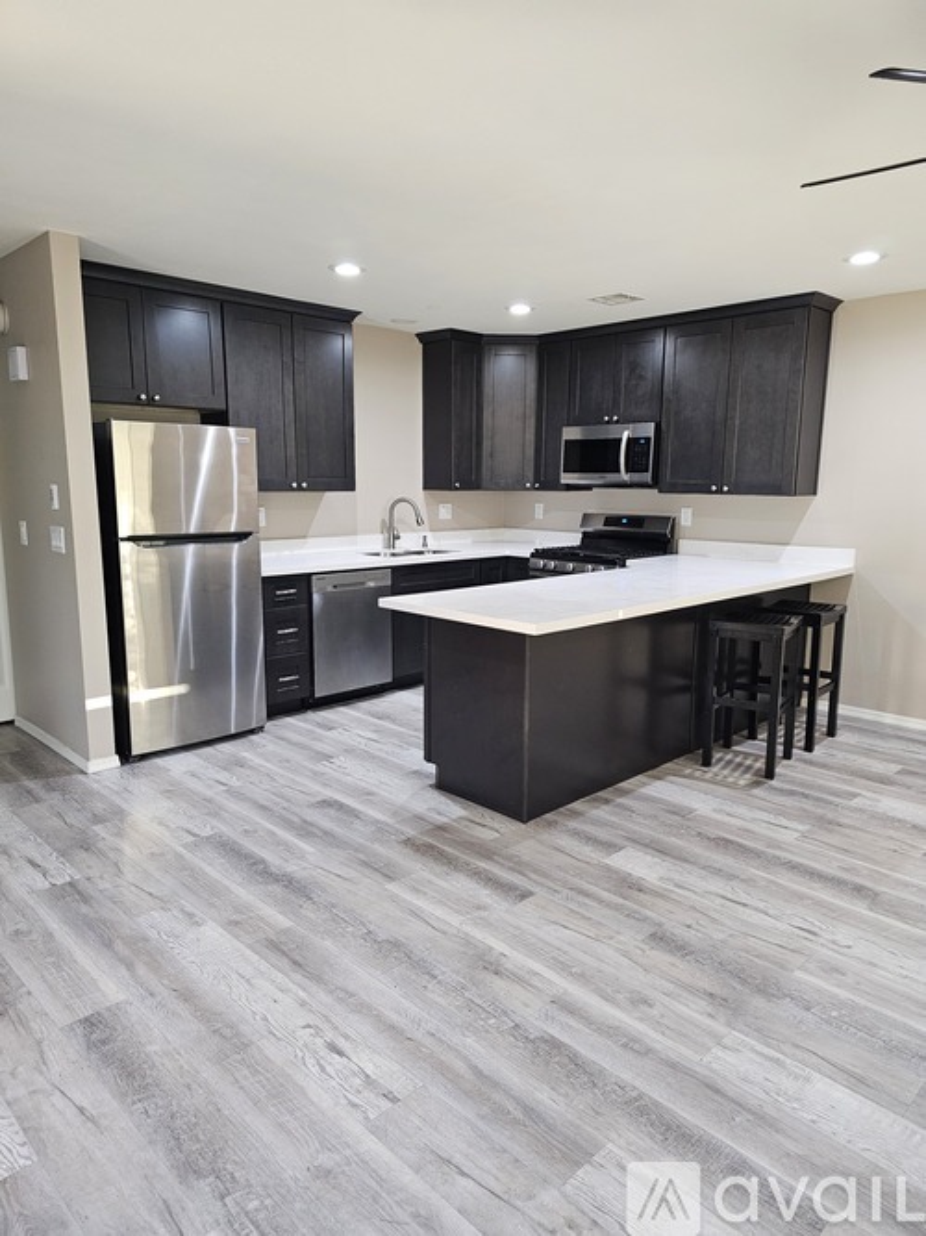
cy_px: 618
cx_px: 463
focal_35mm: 23
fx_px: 821
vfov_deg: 73.9
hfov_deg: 58.9
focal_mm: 6.3
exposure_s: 1/120
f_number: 1.7
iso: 640
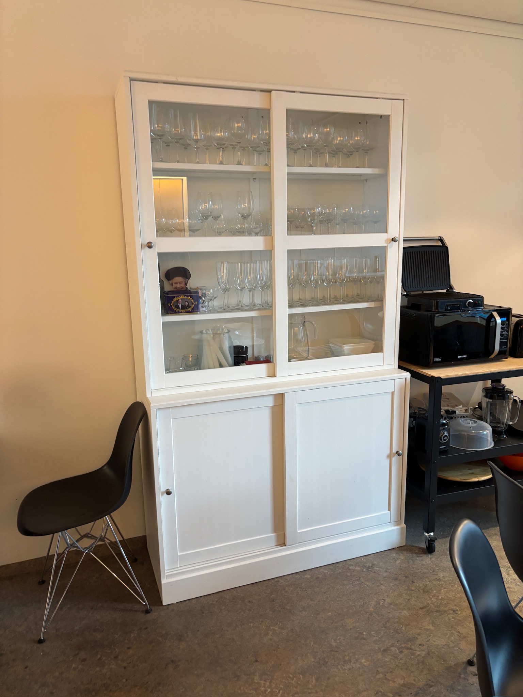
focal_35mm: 26
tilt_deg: -10.4
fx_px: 524
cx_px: 262
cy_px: 348
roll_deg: -0.3
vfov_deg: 67.3
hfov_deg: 53.1
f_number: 1.6
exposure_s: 1/50
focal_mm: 5.96
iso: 250
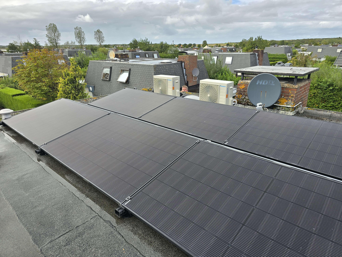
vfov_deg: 58.9
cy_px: 128
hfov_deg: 73.9
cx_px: 171
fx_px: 227
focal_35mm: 23
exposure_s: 1/399
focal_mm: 6.3
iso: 12
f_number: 1.7
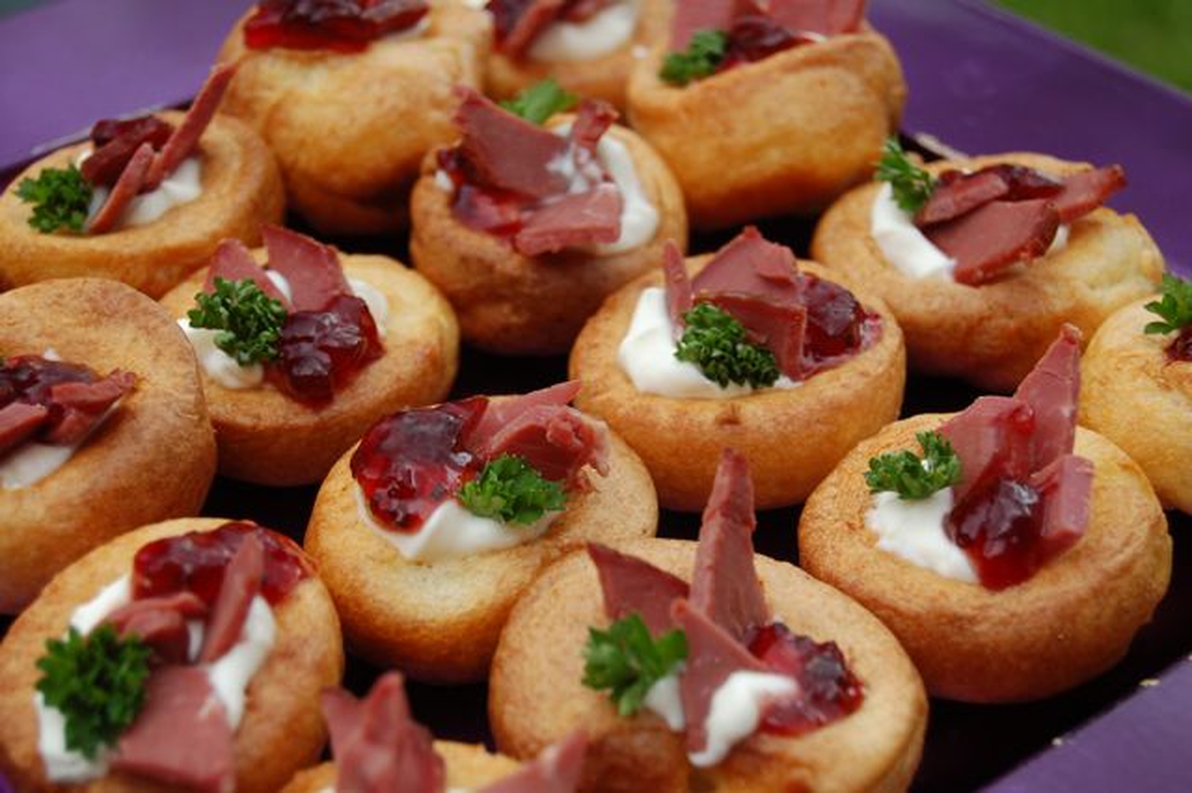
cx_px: 596
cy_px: 396
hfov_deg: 24.6
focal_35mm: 82
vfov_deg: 16.5
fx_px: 2730
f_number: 5.6
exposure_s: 1/125
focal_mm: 55
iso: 360
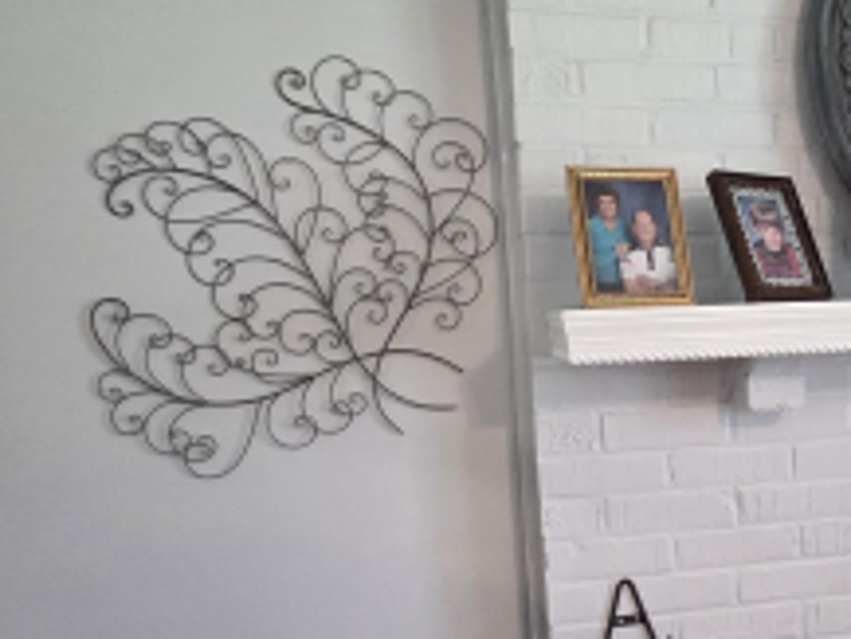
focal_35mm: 40
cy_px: 467
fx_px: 984
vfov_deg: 35.3
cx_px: 751
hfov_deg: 43.2
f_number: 2.2
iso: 800
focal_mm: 2.2
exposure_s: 1/60
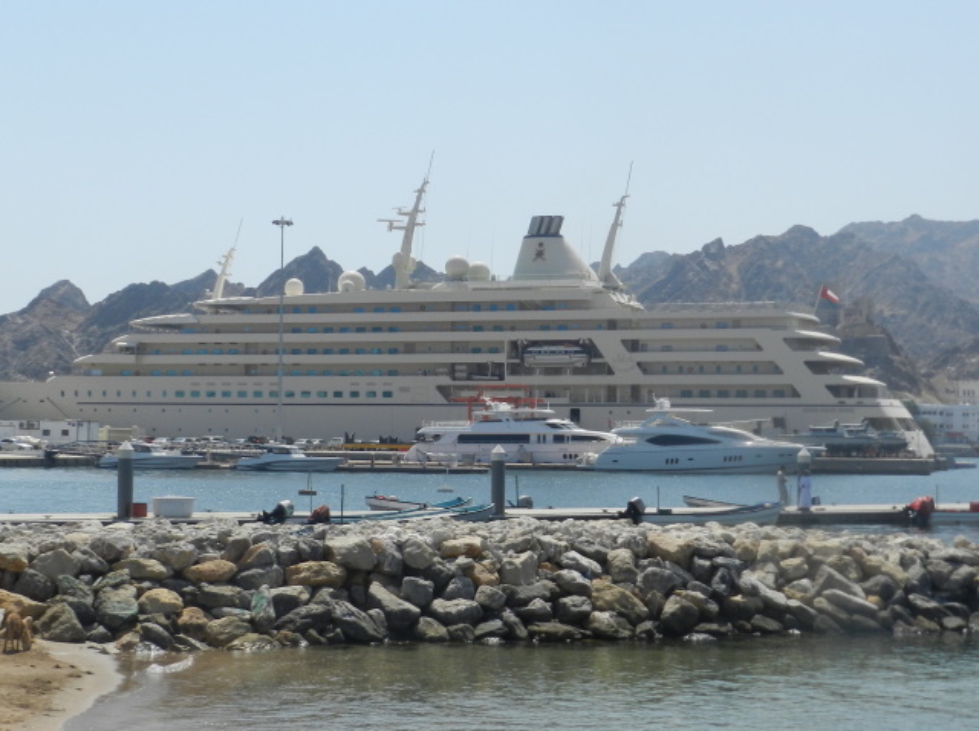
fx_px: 1497
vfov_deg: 27.5
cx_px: 490
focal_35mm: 53
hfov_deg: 36.2
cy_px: 366
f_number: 5
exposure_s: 1/1250
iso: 160
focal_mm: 9.4
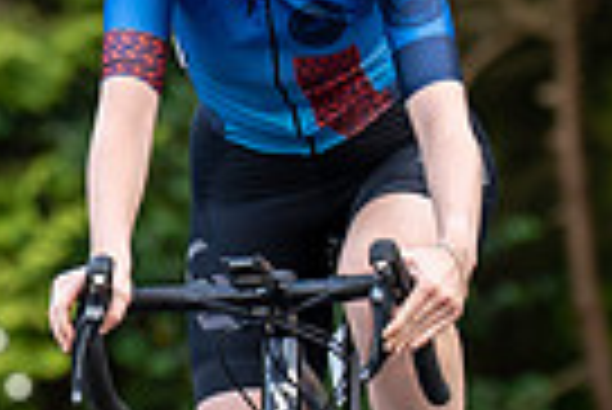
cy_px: -11
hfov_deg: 2.8
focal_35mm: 726
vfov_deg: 1.9
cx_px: 427
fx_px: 12355
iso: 640
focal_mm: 115
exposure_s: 1/500
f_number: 2.8
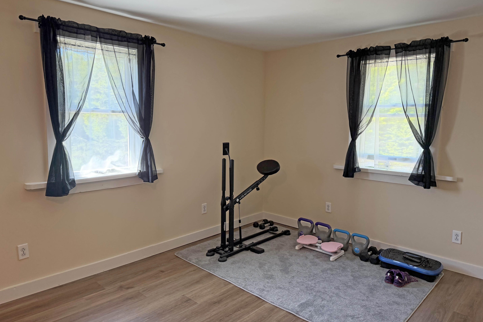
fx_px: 335
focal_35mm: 25
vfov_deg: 51.3
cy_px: 156
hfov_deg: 71.5
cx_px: 242
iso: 200
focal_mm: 6.76
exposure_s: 1/141
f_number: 1.78
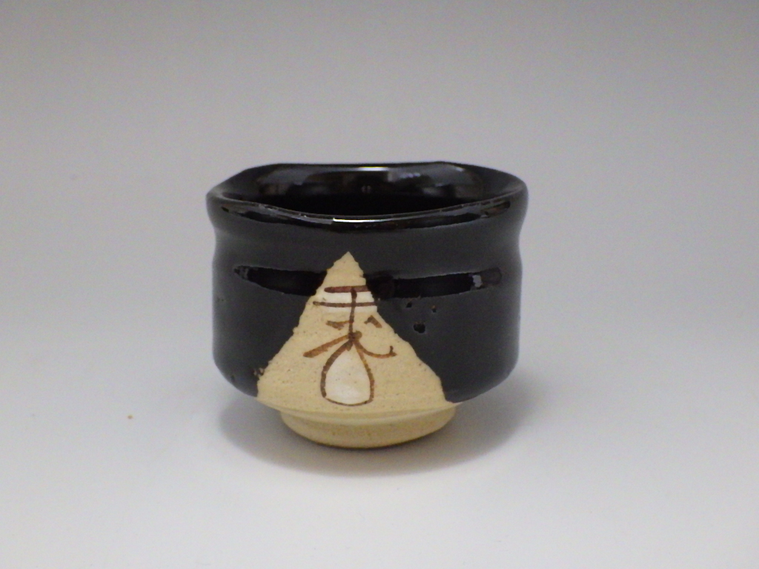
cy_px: 284
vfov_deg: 28.6
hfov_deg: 37.5
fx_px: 1118
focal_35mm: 51
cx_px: 380
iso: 400
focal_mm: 9.1
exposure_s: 1/45
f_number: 4.4
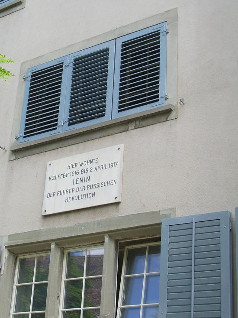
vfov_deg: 27.7
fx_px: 642
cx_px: 58
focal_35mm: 70
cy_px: 128
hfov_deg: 20.8
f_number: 3.7
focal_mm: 7.7
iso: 50
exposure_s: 1/180
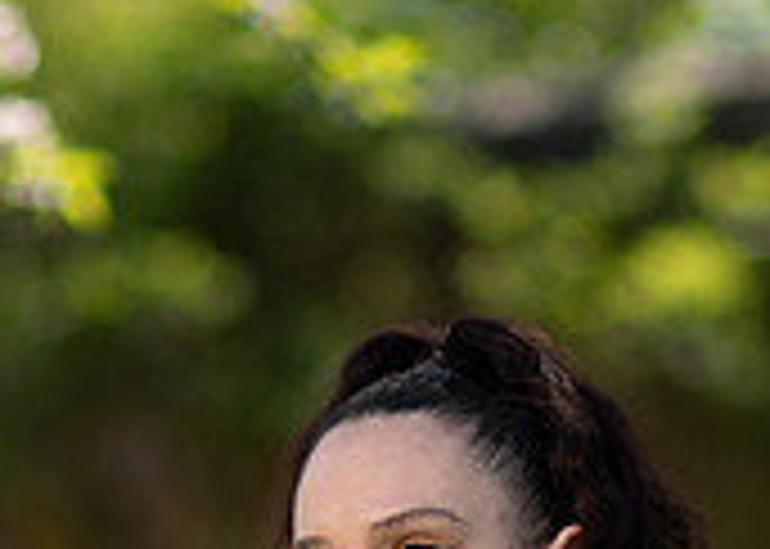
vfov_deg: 3.2
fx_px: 9924
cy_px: 927
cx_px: 390
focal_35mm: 454
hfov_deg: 4.4
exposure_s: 1/5000
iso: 100
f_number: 1.4
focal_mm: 85
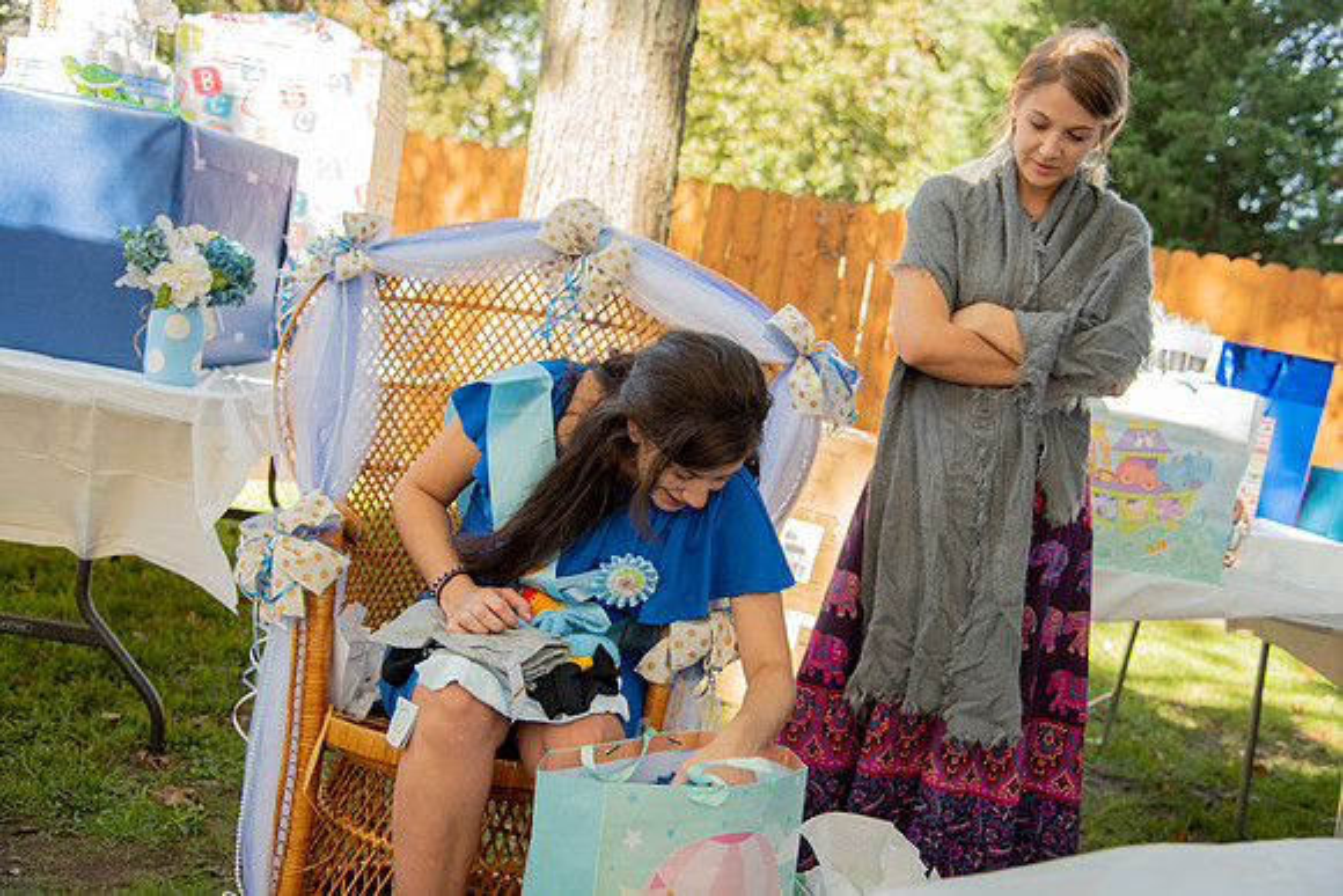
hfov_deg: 44.5
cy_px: 448
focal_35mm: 44
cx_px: 672
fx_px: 1642
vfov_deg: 30.5
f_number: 4
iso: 125
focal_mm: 44
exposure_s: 1/125
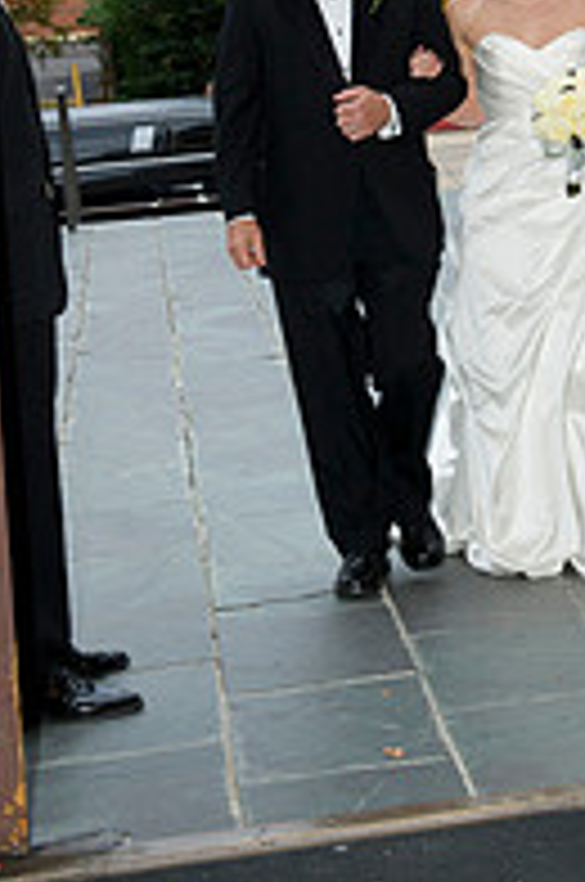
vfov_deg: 18.1
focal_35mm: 110
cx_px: 587
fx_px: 2691
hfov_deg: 12.3
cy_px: -4
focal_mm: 48
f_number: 8
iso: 1250
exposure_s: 1/60
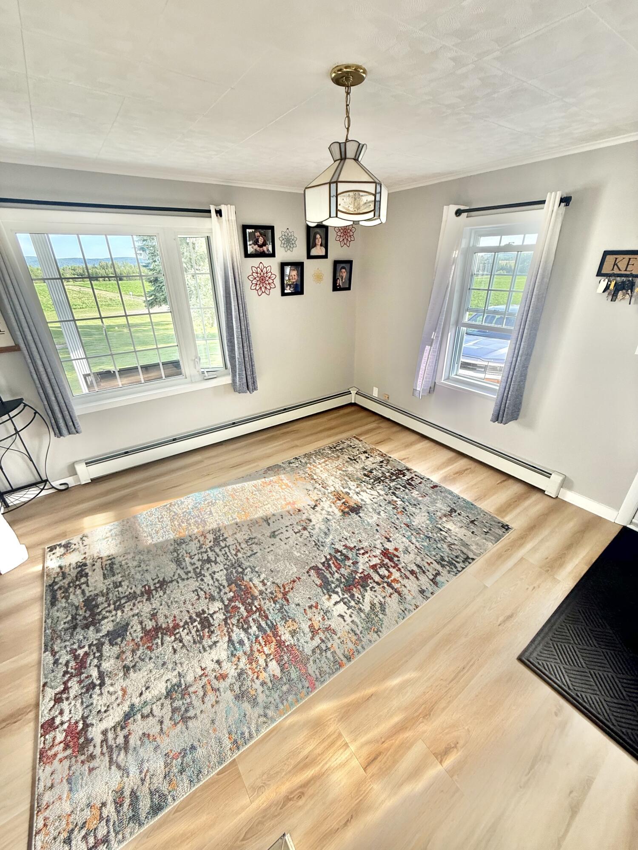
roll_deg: +1.3
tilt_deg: -24.9
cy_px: 425
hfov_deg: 85.7
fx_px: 344
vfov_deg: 102.1
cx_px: 319
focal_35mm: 14
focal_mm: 2.22
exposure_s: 1/99
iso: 80
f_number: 2.2
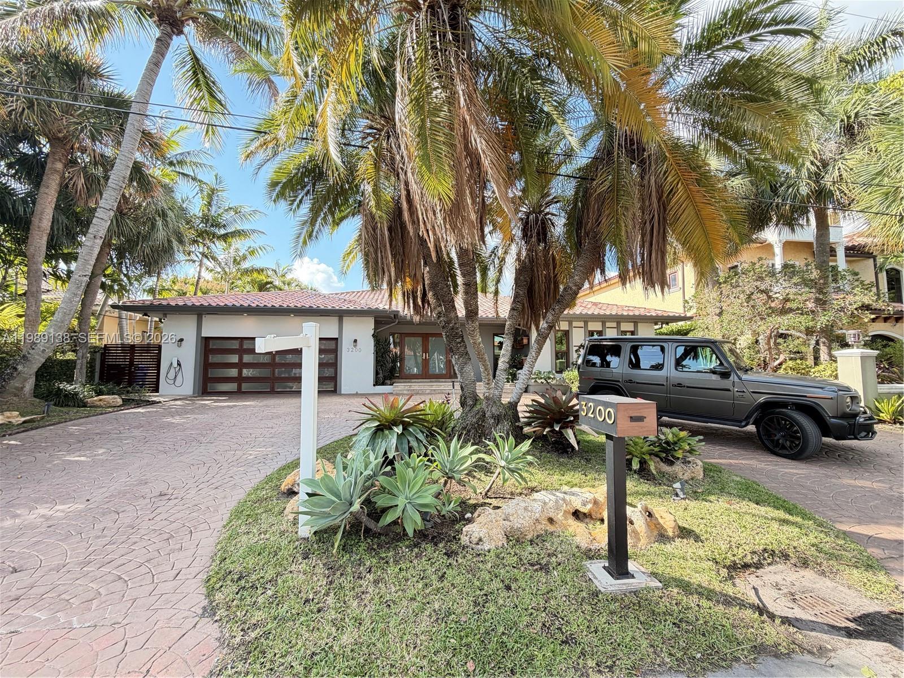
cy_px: 339
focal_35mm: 14
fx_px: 366
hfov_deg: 102.1
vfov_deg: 85.7
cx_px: 452
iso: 64
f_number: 2.2
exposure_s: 1/159
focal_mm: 2.22
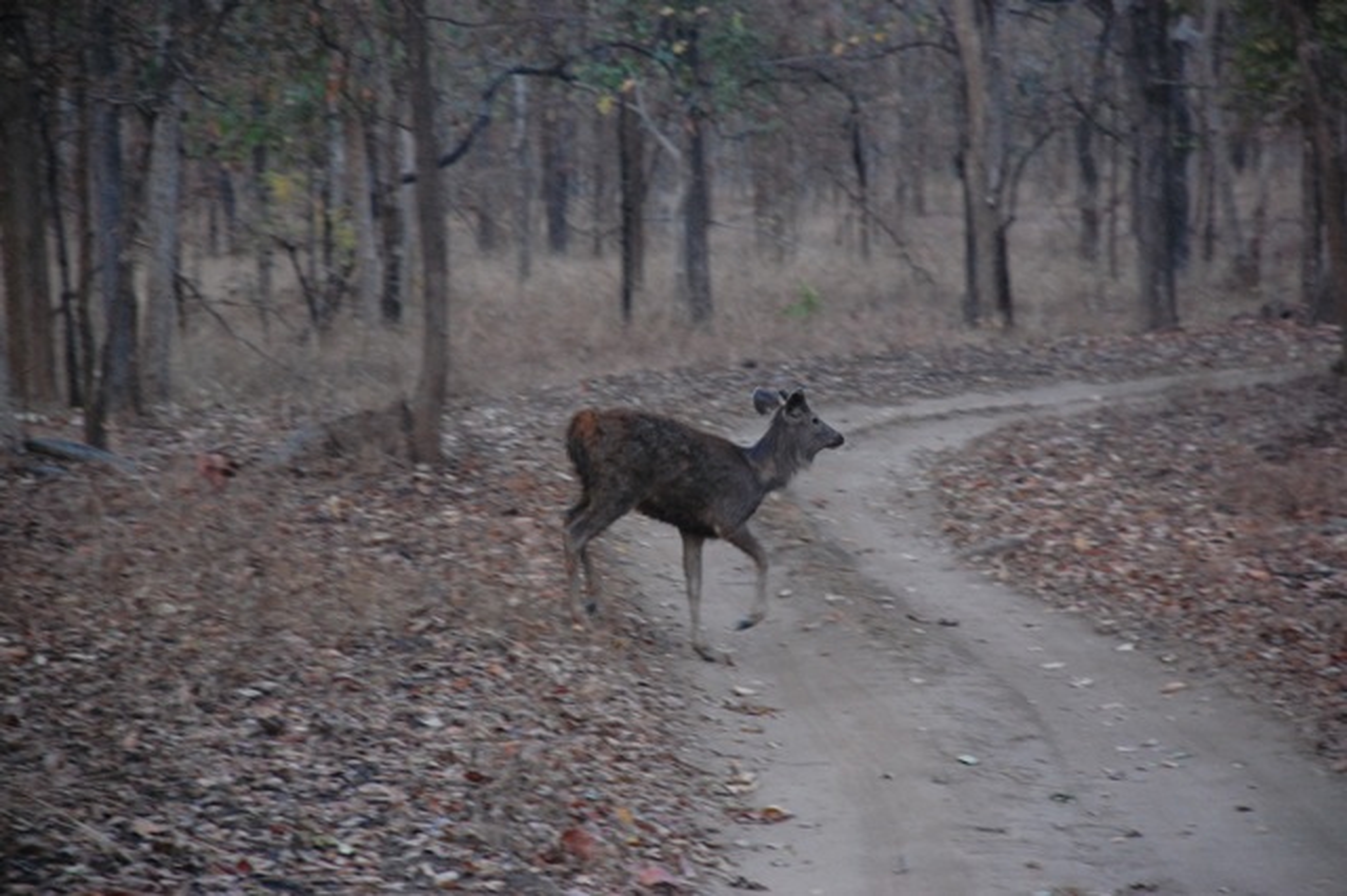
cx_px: 674
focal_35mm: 202
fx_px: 7573
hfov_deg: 10.2
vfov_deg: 6.8
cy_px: 448
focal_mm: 135
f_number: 5.6
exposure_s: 1/80
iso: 1600
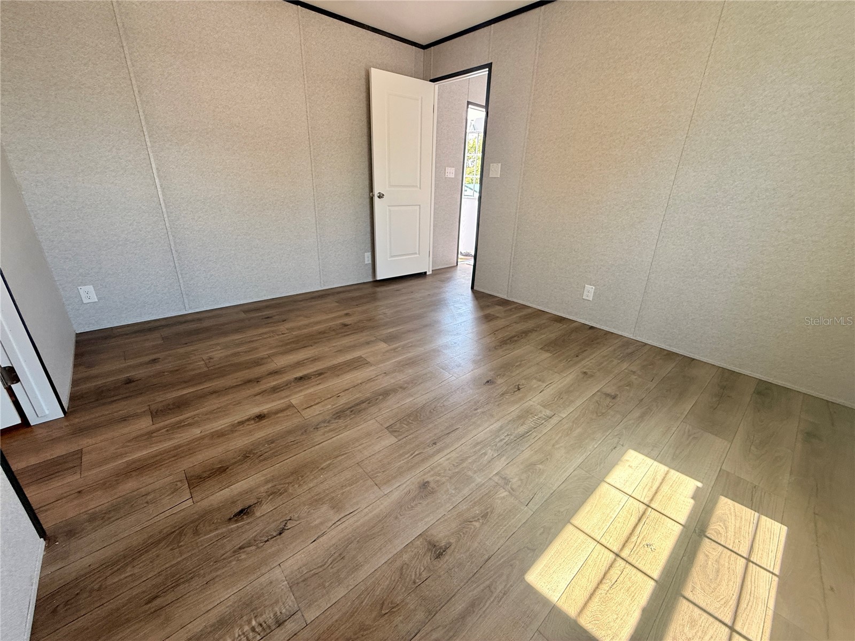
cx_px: 428
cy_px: 320
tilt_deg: -21.1
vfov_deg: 85.7
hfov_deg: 102.1
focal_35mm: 14
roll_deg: -2.0
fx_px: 346
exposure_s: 1/120
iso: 125
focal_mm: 2.22
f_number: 2.2
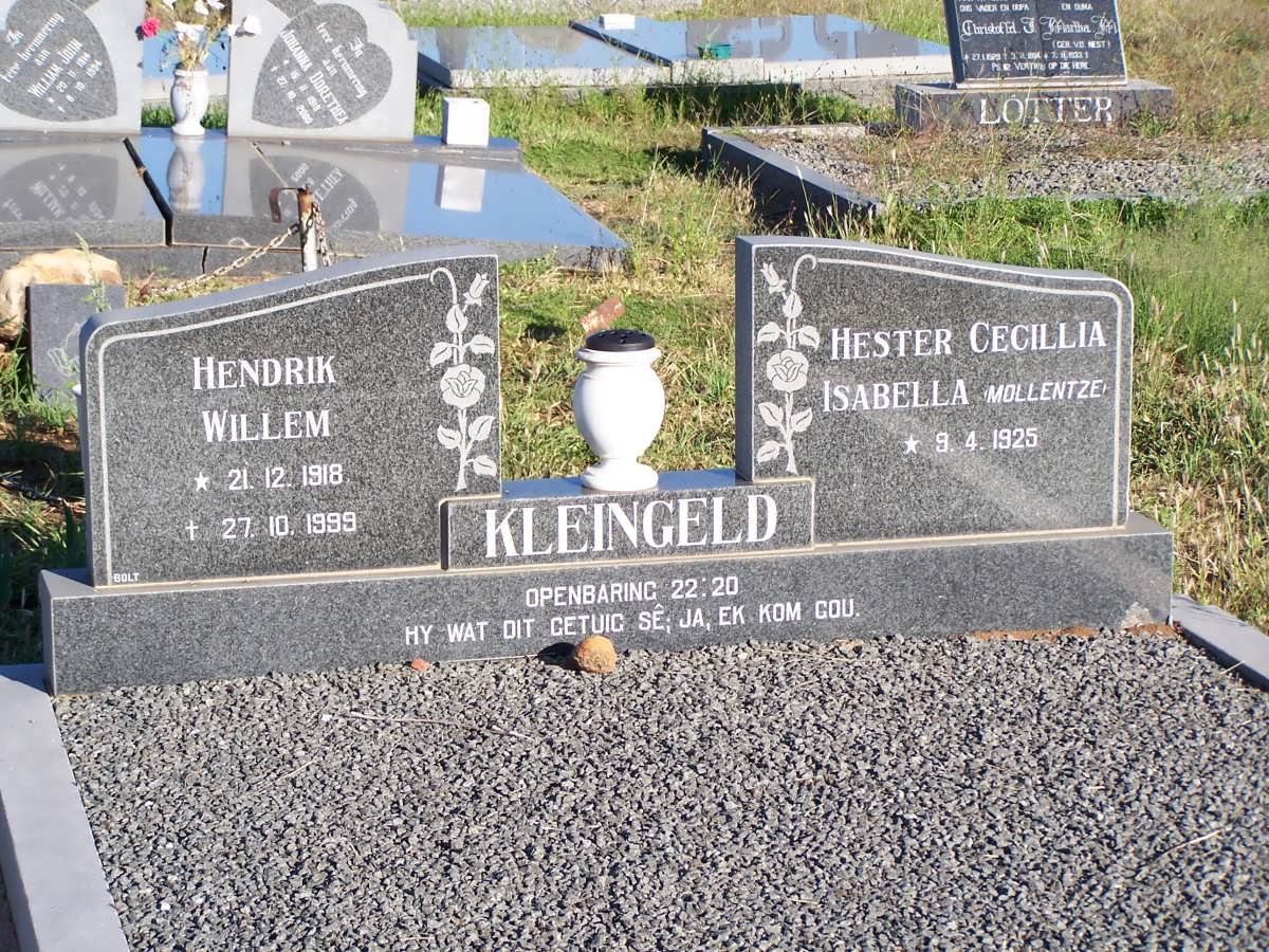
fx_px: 3446
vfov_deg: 15.7
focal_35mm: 94
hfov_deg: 20.9
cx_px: 634
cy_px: 476
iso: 80
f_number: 3.2
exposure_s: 1/750
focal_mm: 15.6
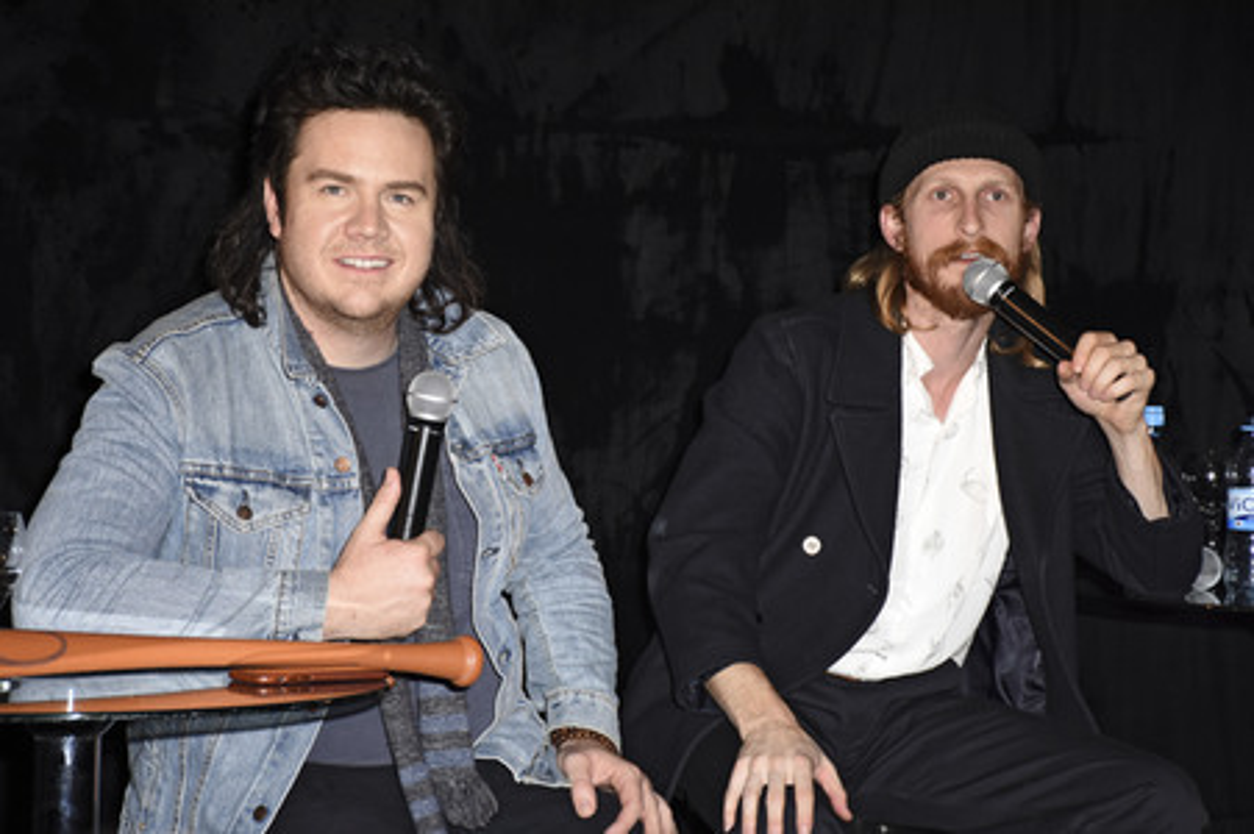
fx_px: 3655
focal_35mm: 105
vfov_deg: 13.0
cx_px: 627
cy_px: 417
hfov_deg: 19.5
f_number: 5
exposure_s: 1/160
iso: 640
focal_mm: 70
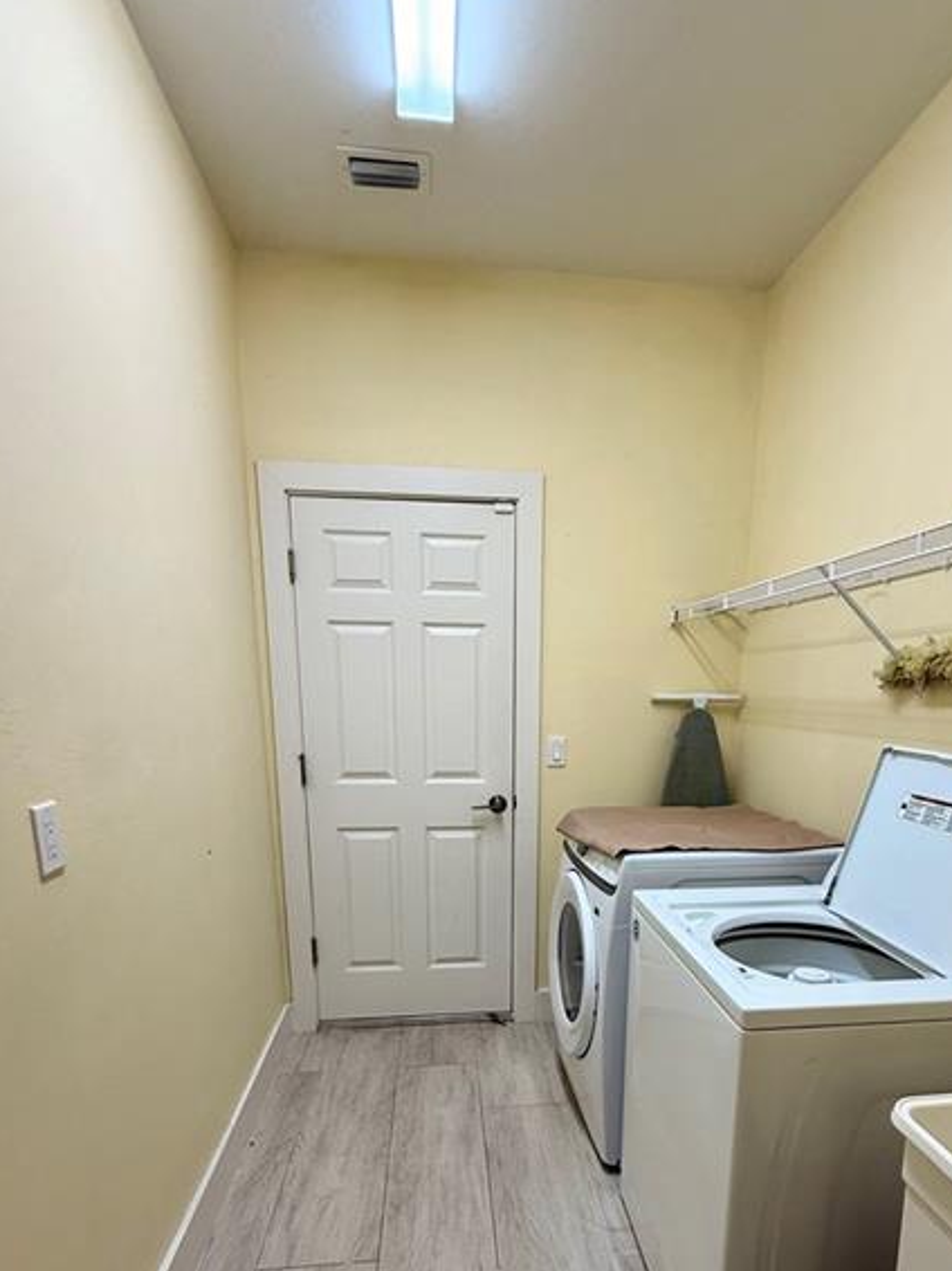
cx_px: 516
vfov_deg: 82.0
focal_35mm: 19
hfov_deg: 68.5
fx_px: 697
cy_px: 842
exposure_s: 1/120
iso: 125
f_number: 2.2
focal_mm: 2.22
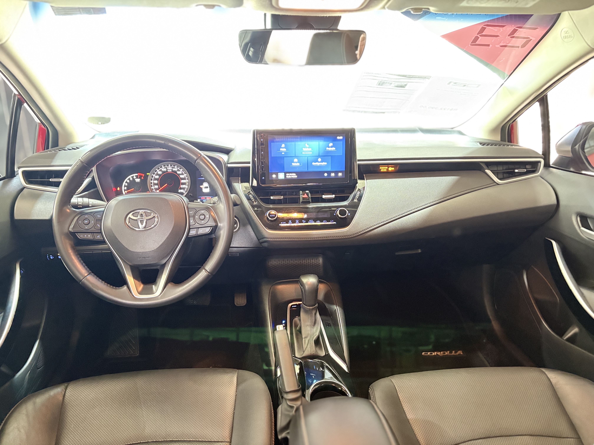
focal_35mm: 26
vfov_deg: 53.1
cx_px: 297
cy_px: 222
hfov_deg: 67.3
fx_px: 446
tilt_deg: -18.7
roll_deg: -0.3
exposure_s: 1/25
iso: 1000
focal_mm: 5.96
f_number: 1.6
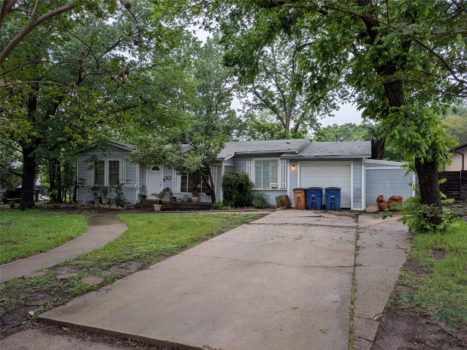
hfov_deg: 71.6
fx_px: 324
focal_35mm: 24
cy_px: 175
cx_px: 234
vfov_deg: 56.8
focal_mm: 4.53
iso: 30
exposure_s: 1/776
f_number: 1.7
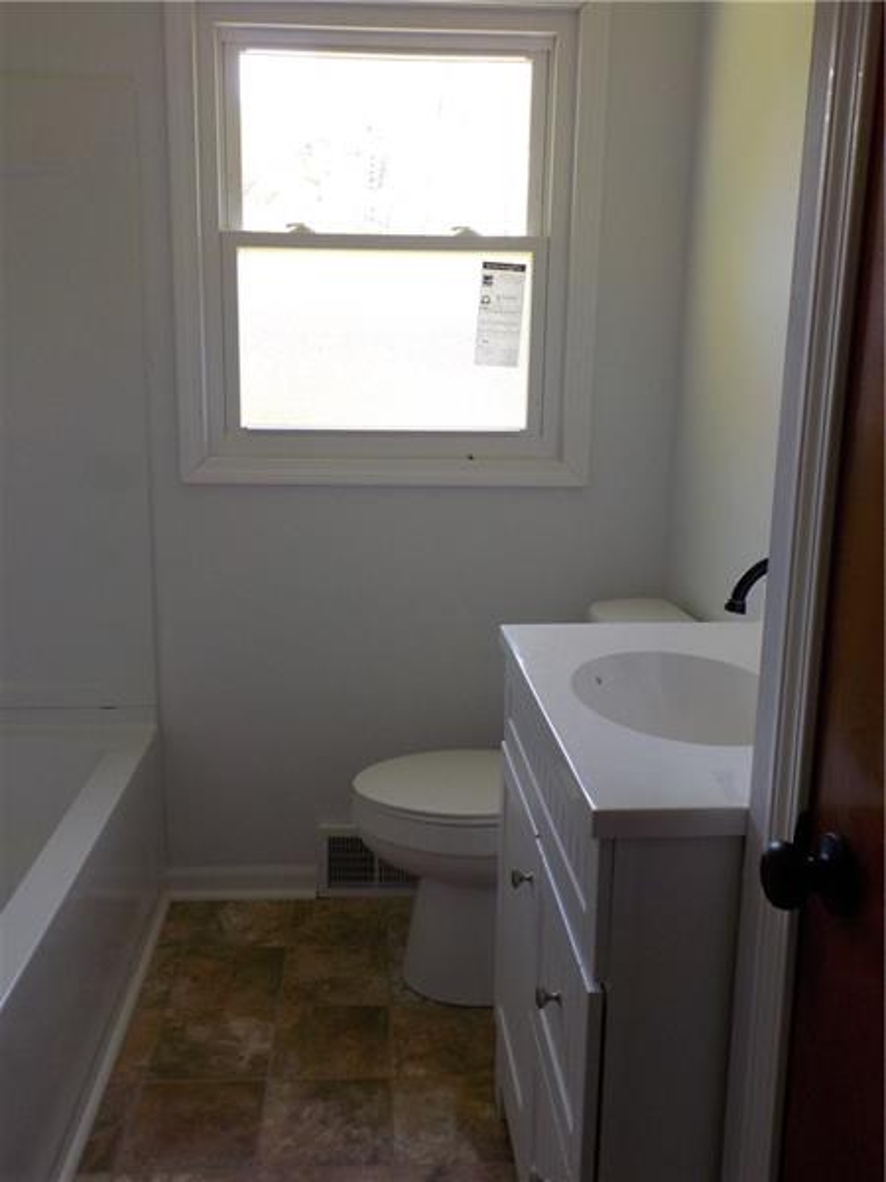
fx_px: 1024
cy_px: 591
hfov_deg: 46.8
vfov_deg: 60.0
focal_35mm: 30
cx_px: 443
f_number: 3.3
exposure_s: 1/30
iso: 125
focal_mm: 4.1
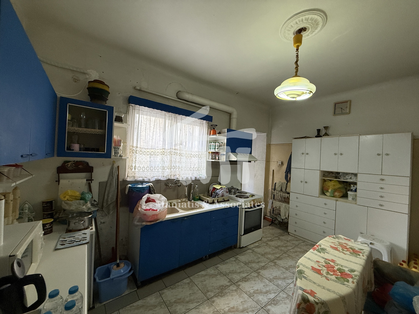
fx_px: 169
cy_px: 157
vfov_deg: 85.7
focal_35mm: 14
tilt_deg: +1.9
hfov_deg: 102.1
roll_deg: -2.6
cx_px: 210
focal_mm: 2.22
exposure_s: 1/100
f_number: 2.2
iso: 250
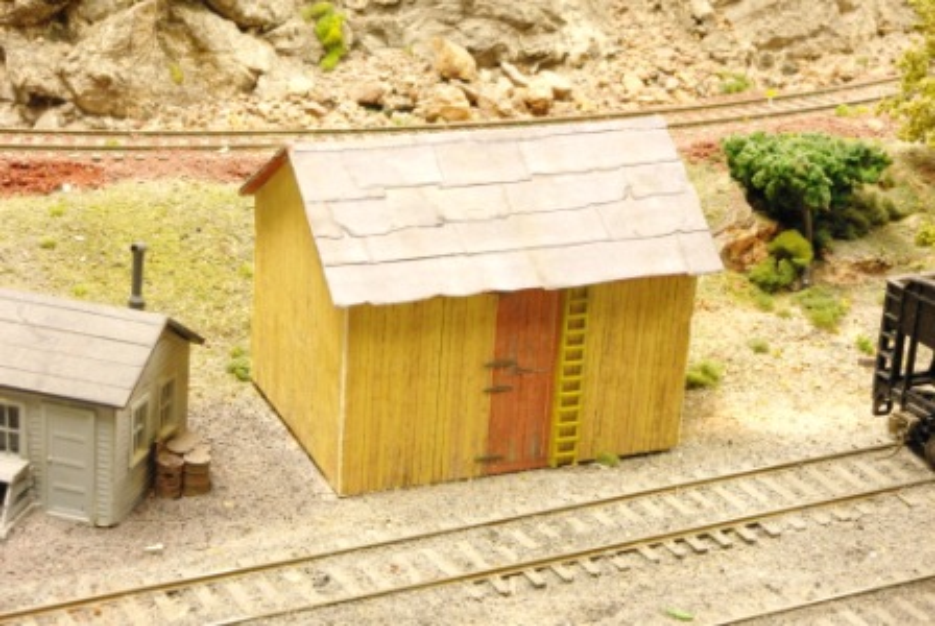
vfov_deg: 18.2
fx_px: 1950
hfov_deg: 27.0
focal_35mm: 75
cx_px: 468
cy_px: 313
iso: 1600
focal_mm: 50
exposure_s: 1/1.43
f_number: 27
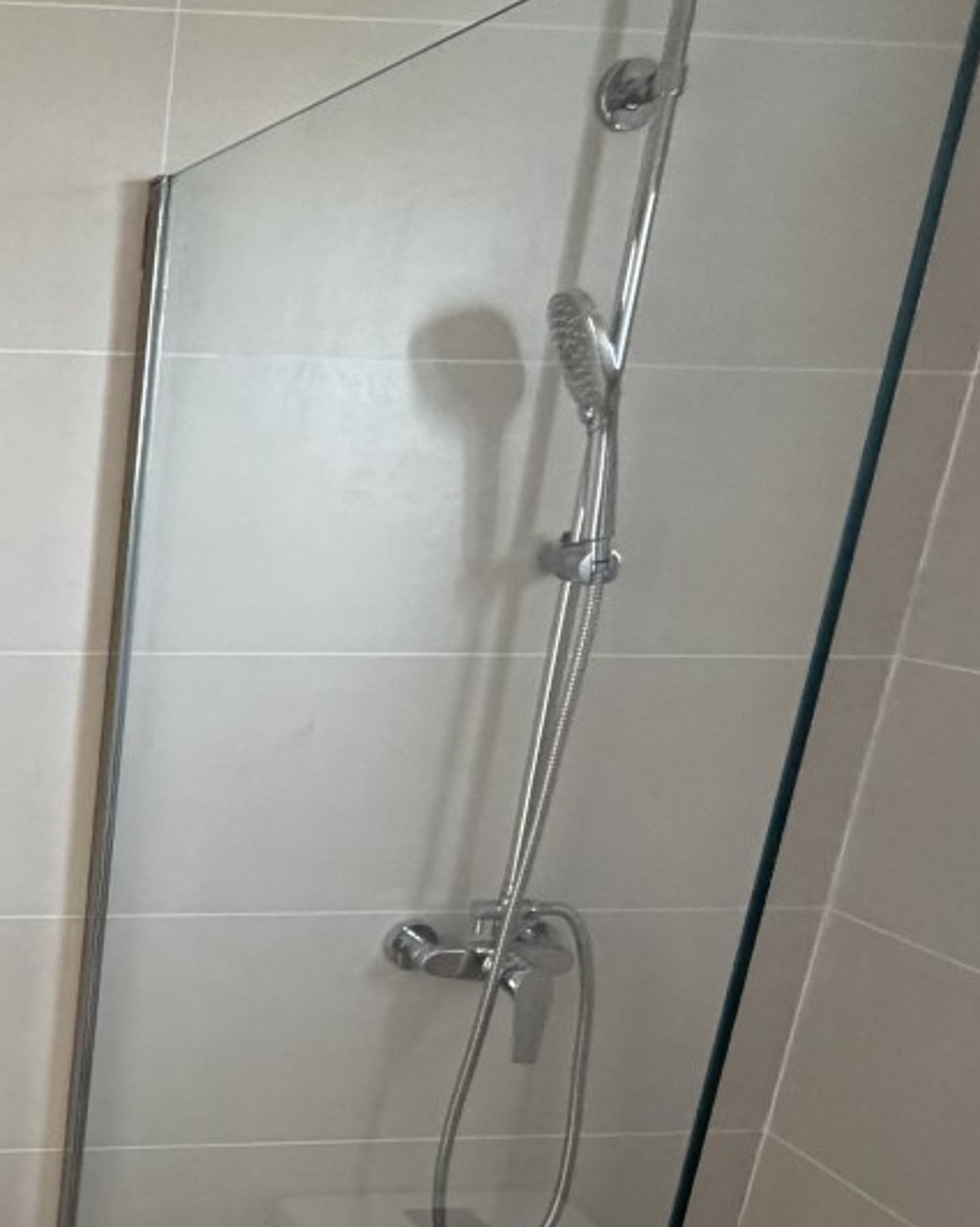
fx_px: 1343
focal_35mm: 37
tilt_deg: -17.3
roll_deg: -1.0
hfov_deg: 32.9
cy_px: 844
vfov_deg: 48.1
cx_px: -196
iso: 320
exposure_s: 1/64
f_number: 2.2
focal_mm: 2.22
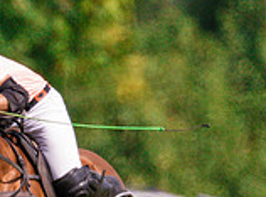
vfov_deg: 0.4
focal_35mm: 3736
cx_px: -332
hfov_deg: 0.5
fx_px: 28578
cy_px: 196
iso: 400
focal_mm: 500
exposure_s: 1/3200
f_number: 4
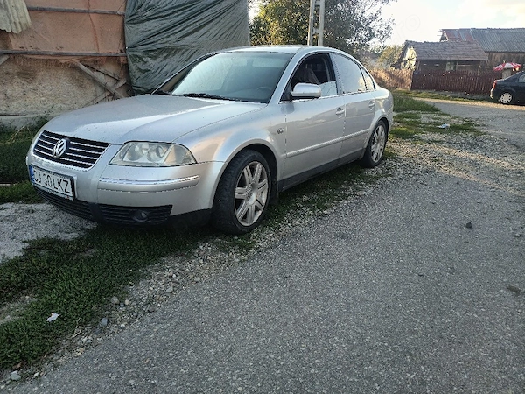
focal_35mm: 24
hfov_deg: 71.6
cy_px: 197
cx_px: 262
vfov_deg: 56.8
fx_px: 364
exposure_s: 1/101
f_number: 1.7
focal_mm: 5.27
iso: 54
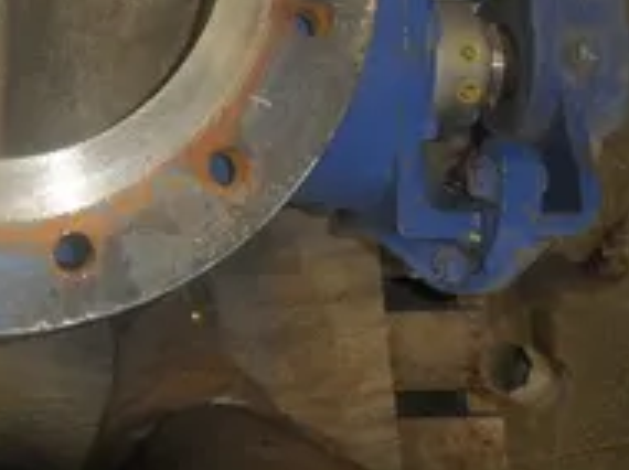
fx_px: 1071
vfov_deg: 23.5
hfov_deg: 30.3
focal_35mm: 59
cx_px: -7
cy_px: -23
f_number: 3
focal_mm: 5
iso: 200
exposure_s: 1/30
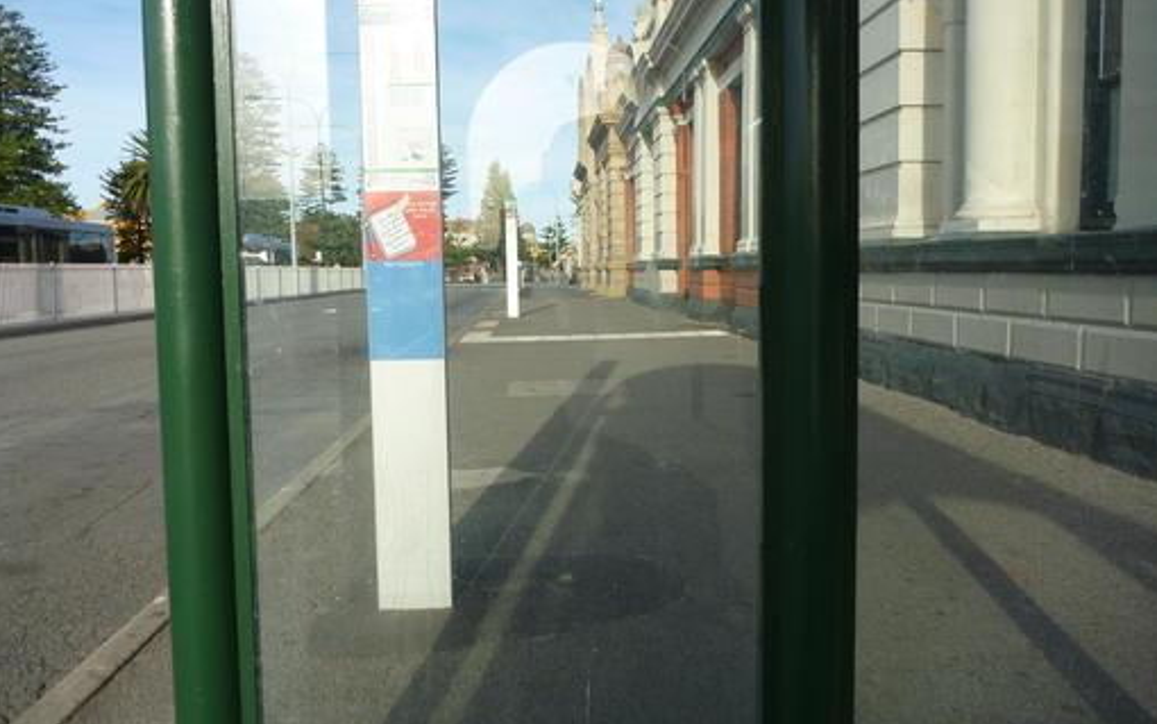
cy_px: 346
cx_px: 576
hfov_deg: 62.9
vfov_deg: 41.8
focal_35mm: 30
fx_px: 946
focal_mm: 4.9
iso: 100
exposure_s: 1/500
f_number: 3.3
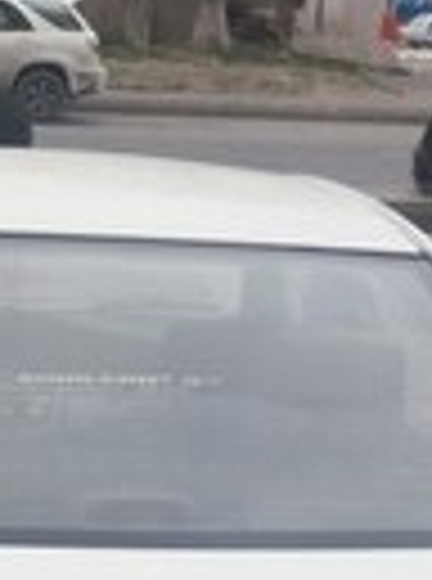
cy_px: 787
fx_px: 1806
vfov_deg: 17.0
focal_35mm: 108
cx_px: 94
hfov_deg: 13.6
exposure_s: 1/254
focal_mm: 3.7
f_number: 1.9
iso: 64
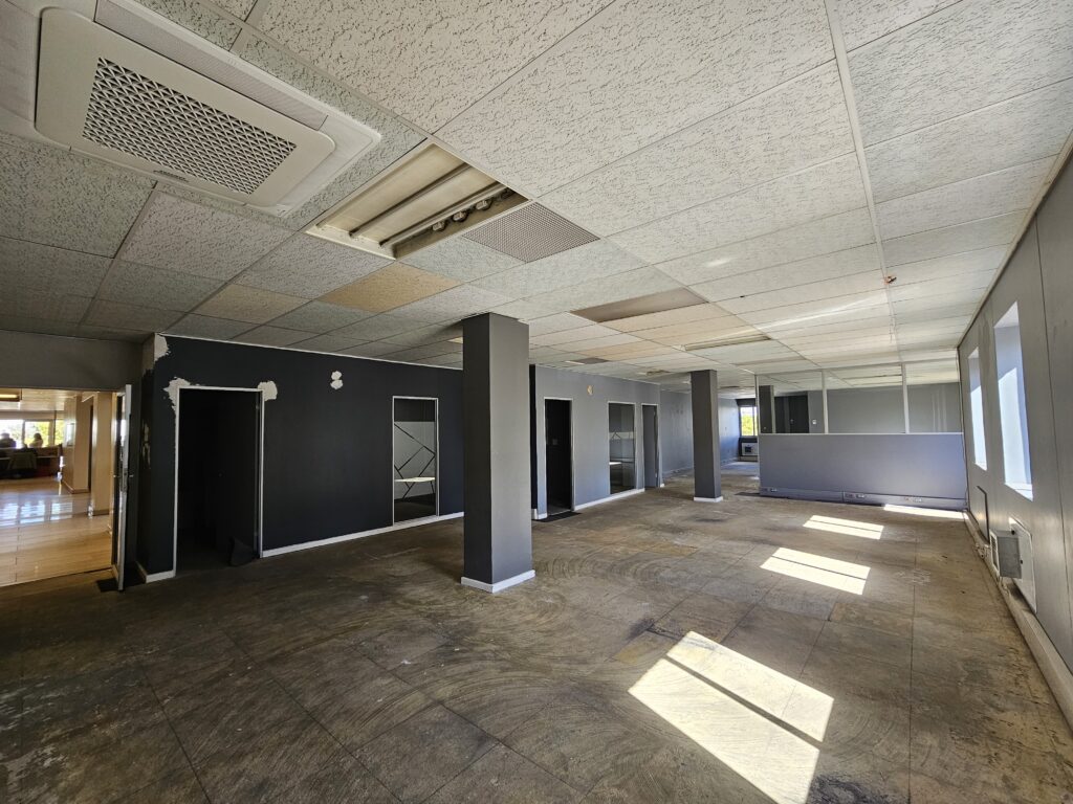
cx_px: 536
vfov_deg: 89.9
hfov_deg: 106.2
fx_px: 403
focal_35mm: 13
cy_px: 402
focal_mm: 2.2
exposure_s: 1/100
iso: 125
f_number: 2.2
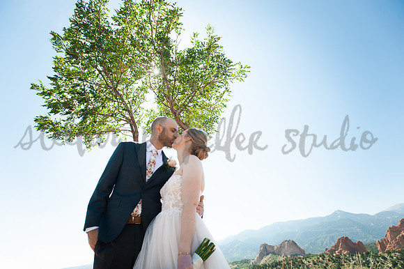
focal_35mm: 17
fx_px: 191
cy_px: 134
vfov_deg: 70.4
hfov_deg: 93.3
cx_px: 202
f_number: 4.5
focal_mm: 17
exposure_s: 1/400
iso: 200
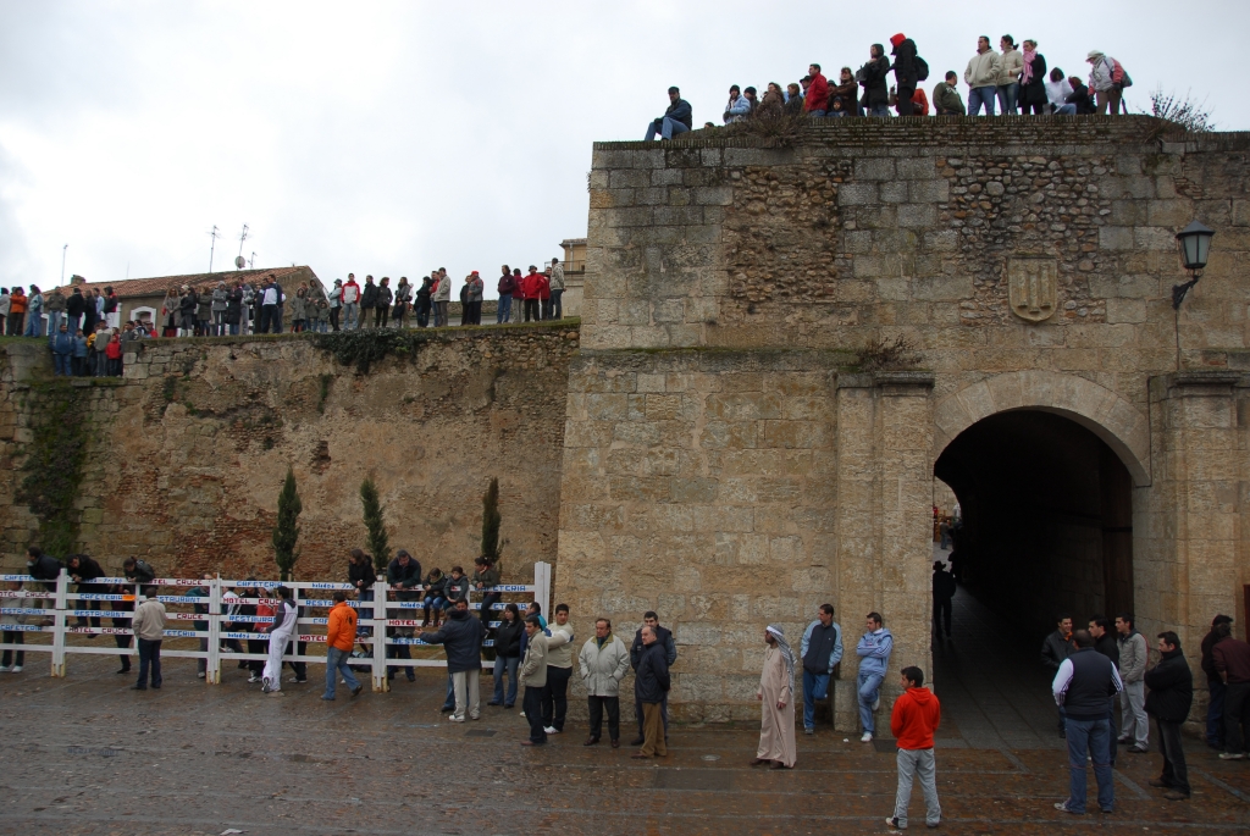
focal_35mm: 30
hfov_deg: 61.9
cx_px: 625
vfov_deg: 43.7
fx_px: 1043
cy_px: 418
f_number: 4
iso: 100
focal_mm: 20
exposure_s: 1/250
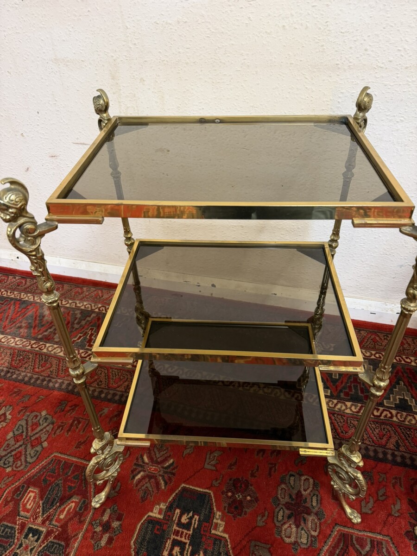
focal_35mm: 24
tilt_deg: -38.2
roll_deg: +2.2
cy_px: 278
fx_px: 385
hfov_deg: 56.8
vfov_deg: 71.6
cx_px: 208
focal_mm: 6.76
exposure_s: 1/50
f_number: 1.78
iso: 200
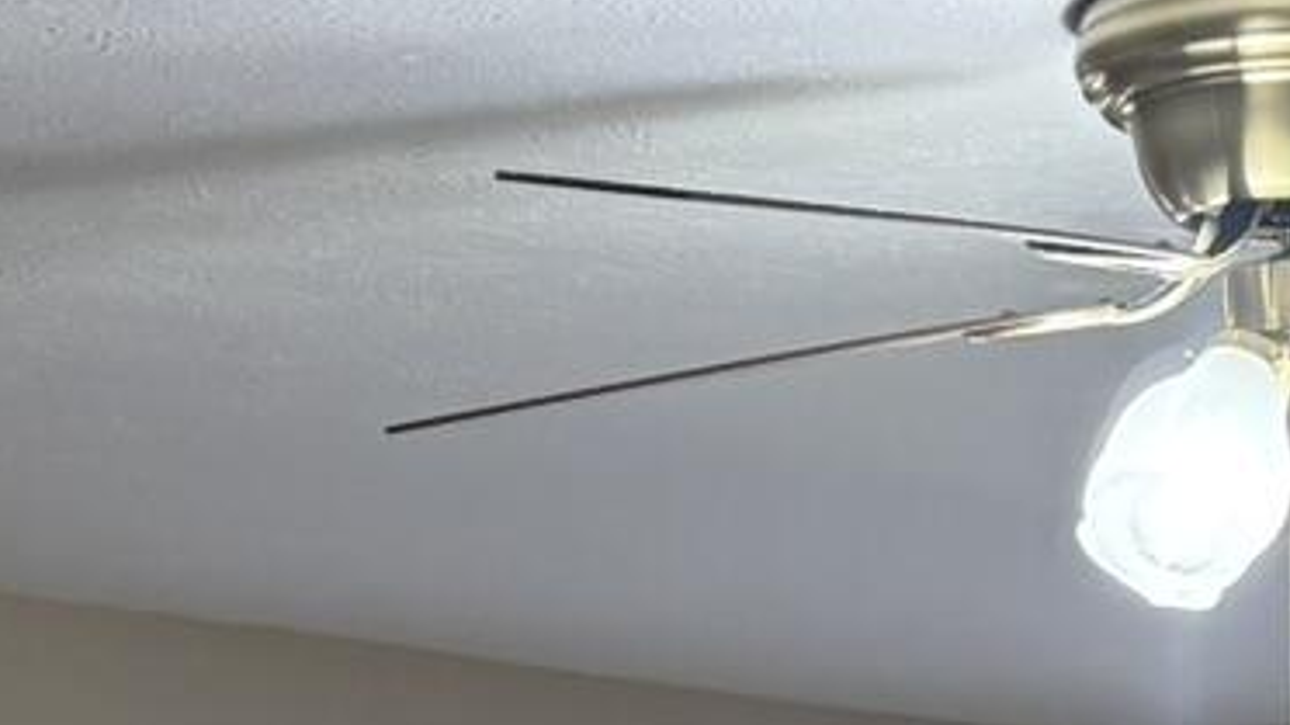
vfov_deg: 7.7
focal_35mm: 144
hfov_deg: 14.8
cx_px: 1072
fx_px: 4924
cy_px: 1859
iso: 200
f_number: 1.78
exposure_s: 1/129
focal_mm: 6.76
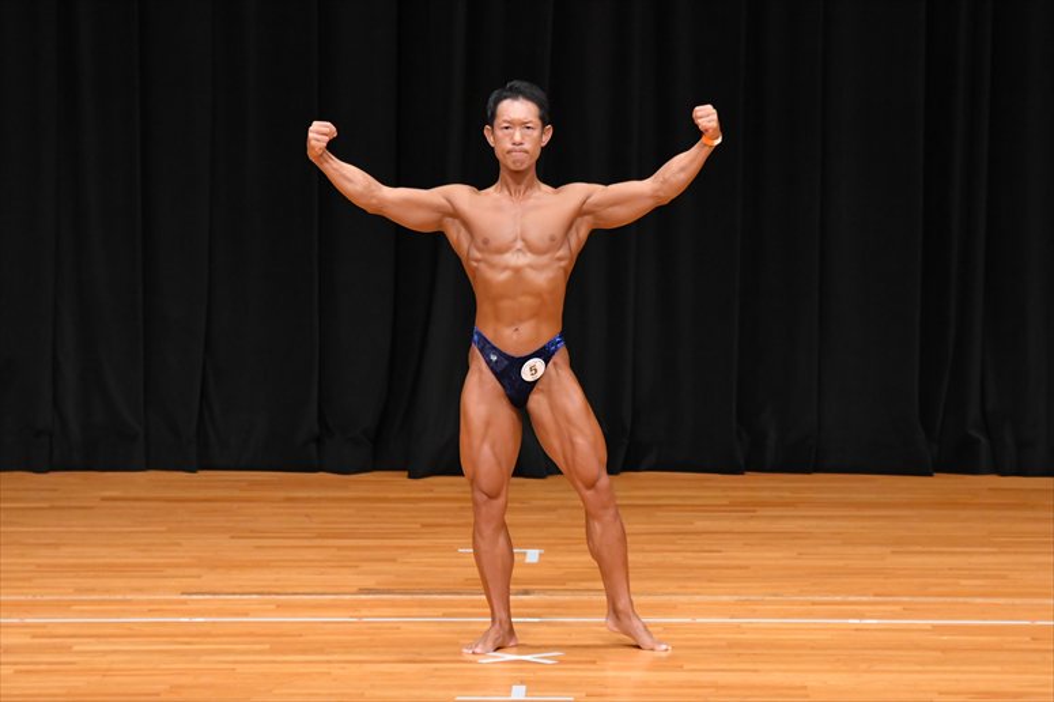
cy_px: 351
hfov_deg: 7.6
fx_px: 7901
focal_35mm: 270
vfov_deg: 5.1
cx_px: 527
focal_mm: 180
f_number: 5.6
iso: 4000
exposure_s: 1/400
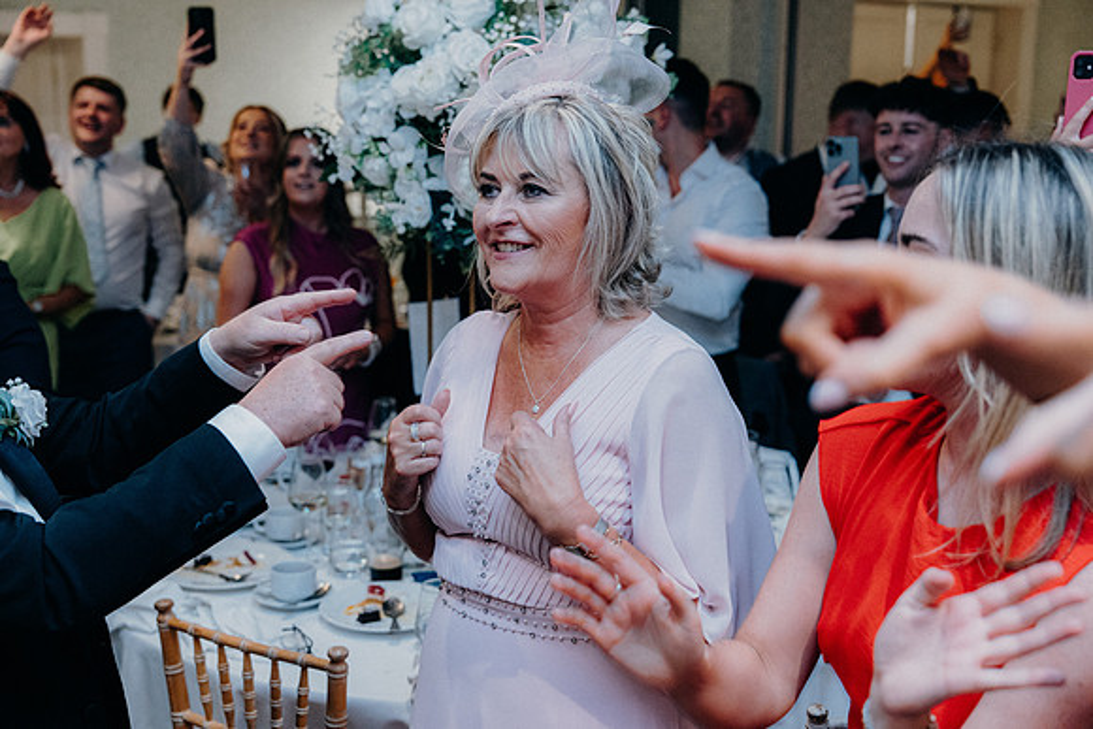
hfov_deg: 44.5
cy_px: 364
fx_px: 1336
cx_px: 546
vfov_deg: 30.5
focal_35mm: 44
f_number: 3.5
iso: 2500
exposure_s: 1/160
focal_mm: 44
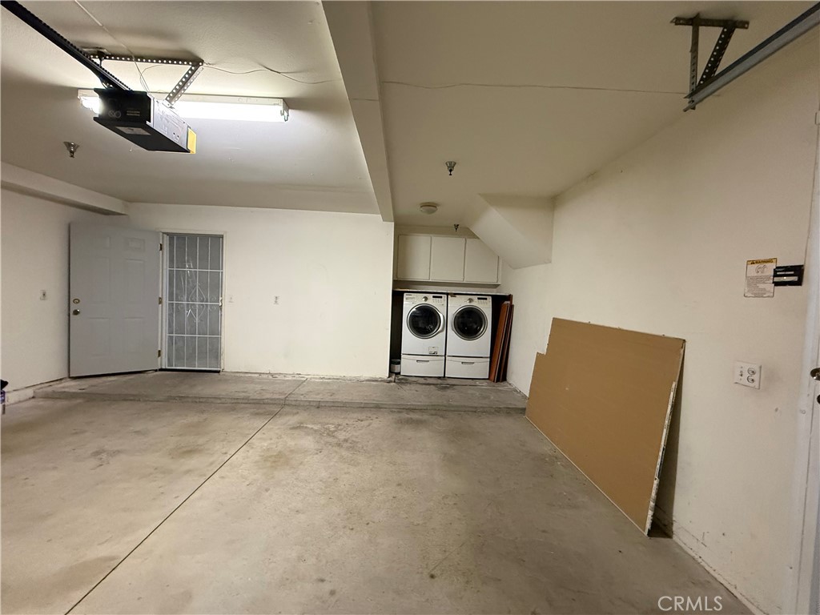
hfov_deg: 102.1
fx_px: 332
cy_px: 308
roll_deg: -2.6
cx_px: 410
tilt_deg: -2.5
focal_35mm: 14
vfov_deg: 85.7
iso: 640
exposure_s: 1/60
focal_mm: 2.22
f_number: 2.2
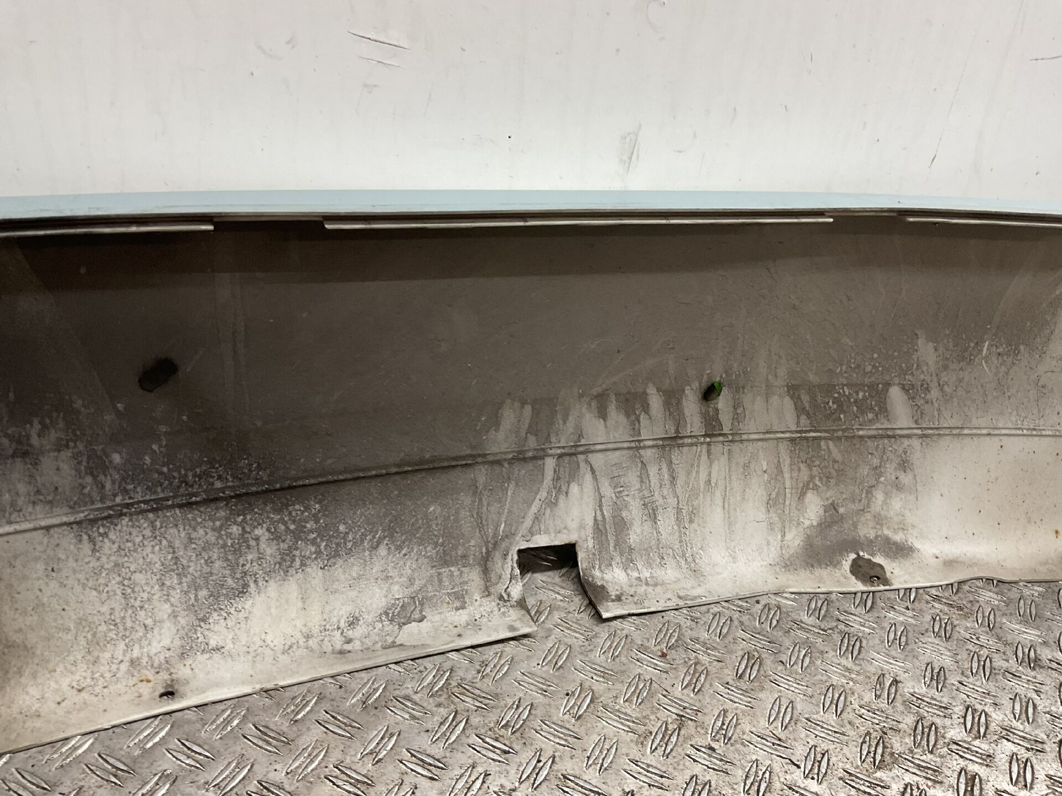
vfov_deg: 48.2
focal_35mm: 29
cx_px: 531
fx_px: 890
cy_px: 398
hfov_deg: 61.7
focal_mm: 3
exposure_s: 1/50
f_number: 1.8
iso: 40
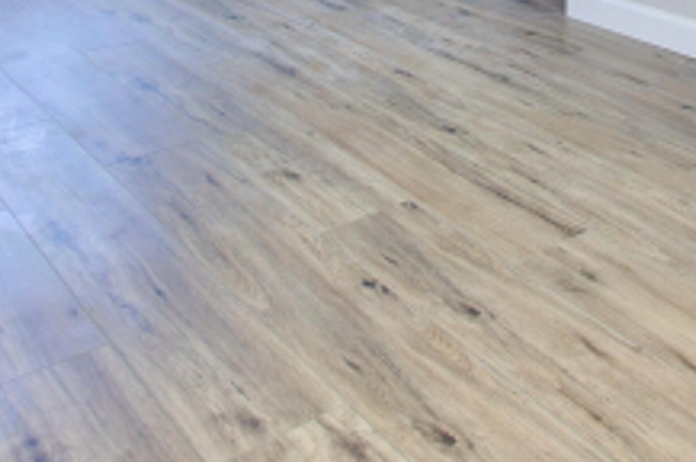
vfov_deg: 20.7
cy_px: -289
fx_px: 1004
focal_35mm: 52
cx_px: 545
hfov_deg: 37.0
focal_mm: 10
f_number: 8
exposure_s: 1/5
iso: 100
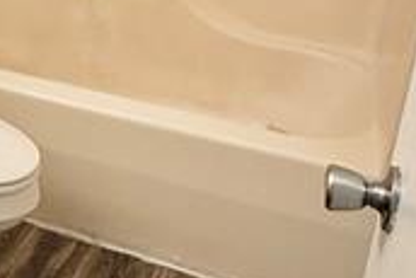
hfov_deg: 26.4
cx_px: -121
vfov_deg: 20.1
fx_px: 752
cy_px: -24
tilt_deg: -16.1
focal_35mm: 65
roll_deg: +0.9
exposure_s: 1/60
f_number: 2.2
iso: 200
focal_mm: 2.22
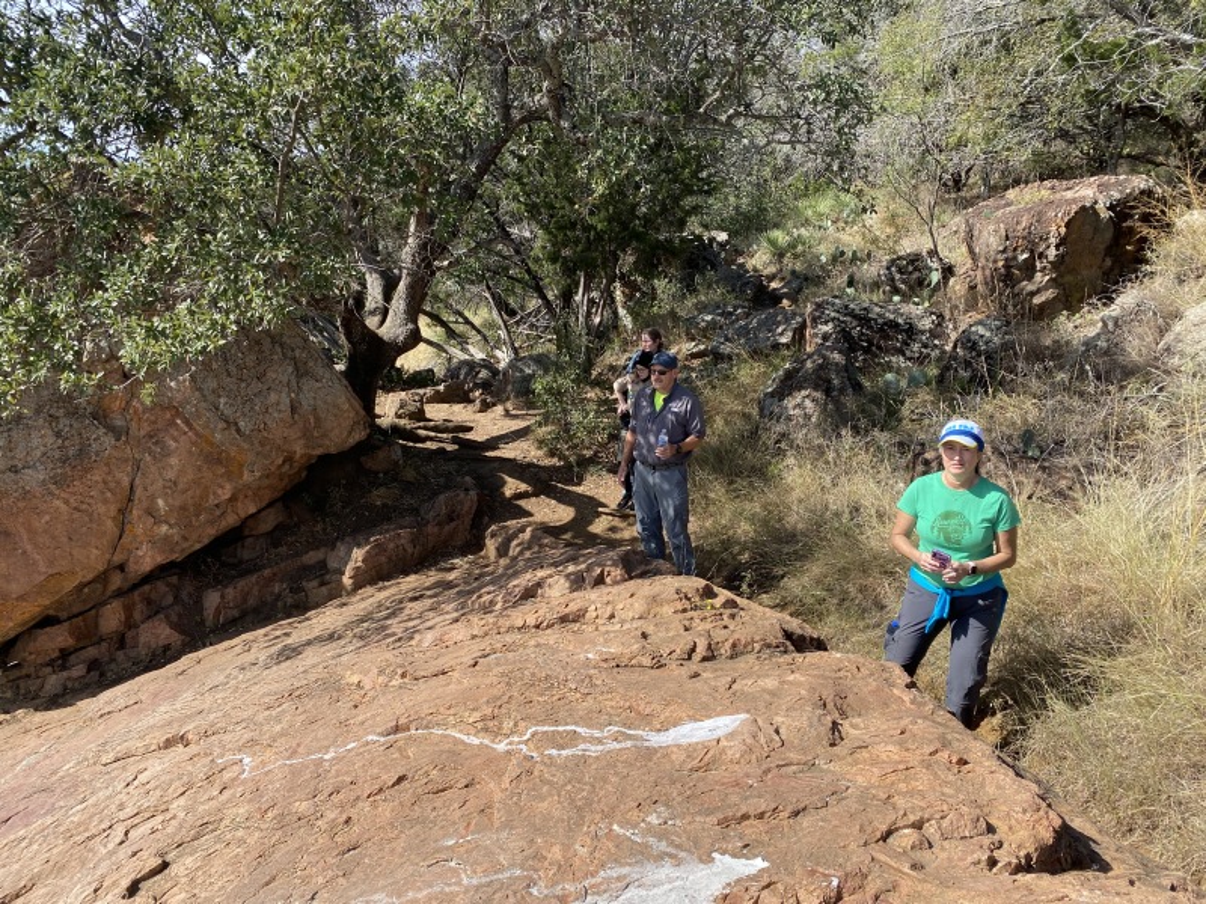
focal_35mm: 26
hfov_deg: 67.3
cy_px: 452
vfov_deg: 53.1
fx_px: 906
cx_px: 603
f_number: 1.8
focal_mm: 4.25
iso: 32
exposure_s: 1/1484
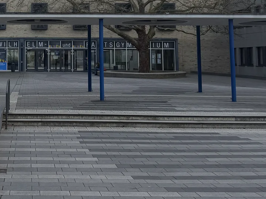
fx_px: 461
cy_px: 20
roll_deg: -0.1
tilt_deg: +4.6
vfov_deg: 23.8
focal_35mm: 60
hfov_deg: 30.6
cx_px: 22
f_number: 1.78
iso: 80
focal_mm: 6.76
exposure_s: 1/3759
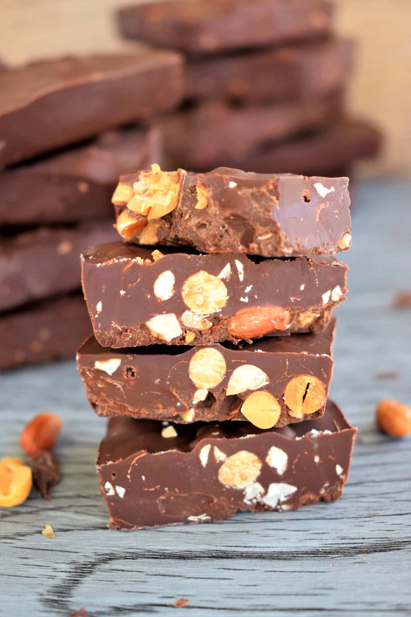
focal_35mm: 57
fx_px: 976
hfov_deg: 23.8
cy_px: 308
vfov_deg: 35.1
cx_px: 206
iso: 800
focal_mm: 38
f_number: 5
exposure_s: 1/125
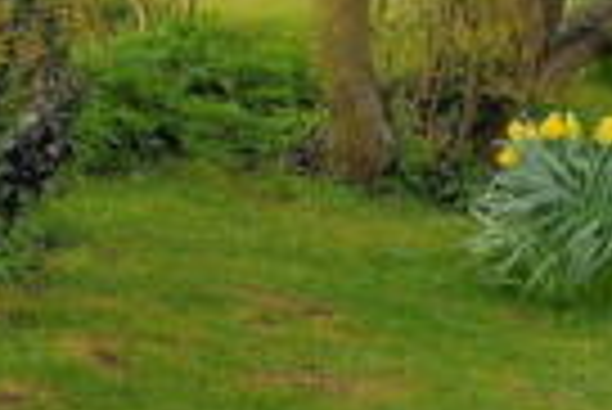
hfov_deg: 13.5
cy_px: -356
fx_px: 2212
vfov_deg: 9.9
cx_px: 1233
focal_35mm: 130
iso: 200
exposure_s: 1/200
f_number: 10
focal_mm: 18
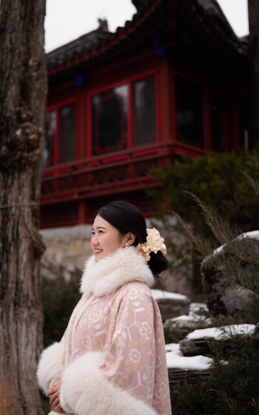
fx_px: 531
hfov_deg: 27.4
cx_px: 109
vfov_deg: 42.6
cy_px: 236
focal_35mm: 47
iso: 100
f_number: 1.4
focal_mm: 35
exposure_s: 1/800
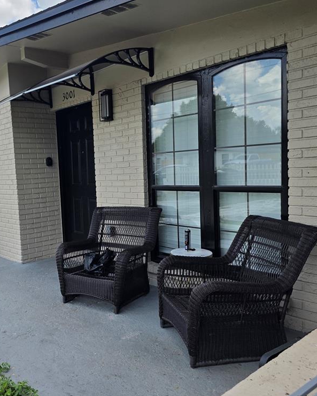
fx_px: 364
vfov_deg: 57.2
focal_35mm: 31
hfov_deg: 45.4
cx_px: 79
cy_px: 196
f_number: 1.7
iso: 80
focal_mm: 6.3
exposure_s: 1/4145
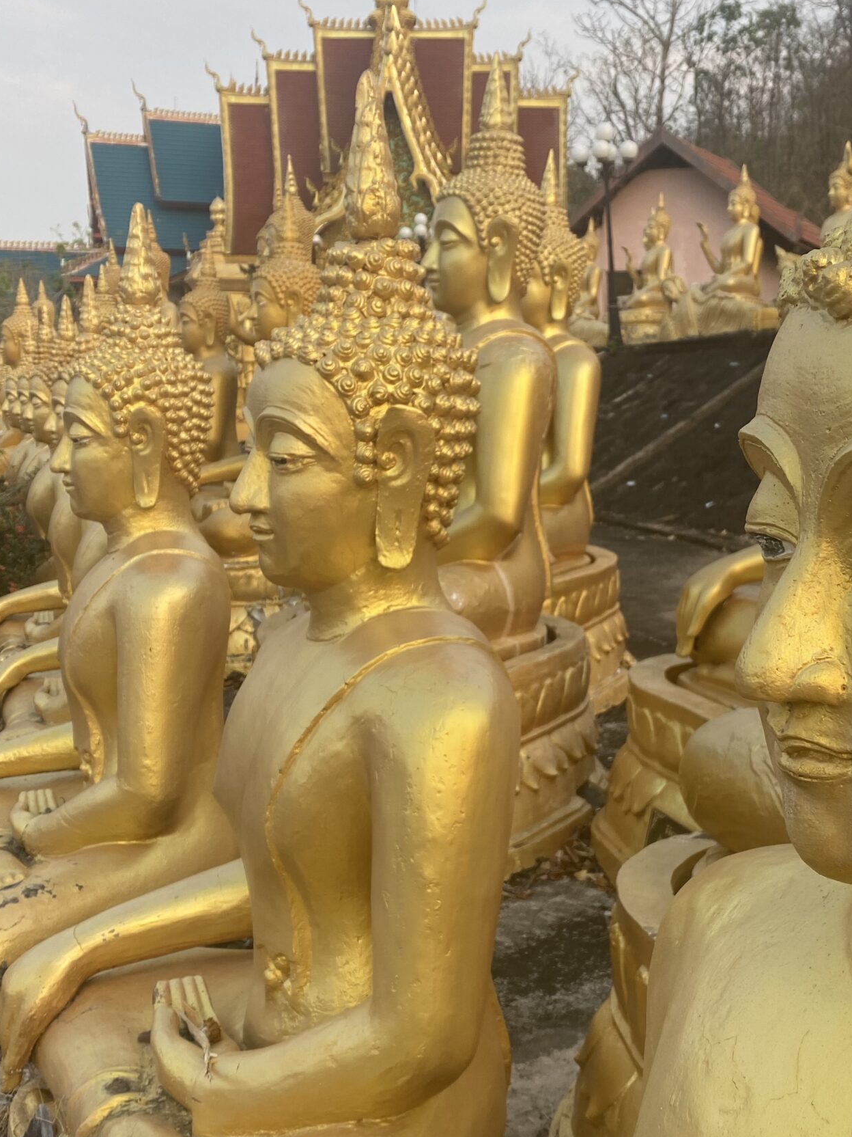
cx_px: 515
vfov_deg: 46.6
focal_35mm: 40
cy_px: 673
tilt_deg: -10.2
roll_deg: +0.3
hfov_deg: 35.8
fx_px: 1313
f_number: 1.8
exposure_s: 1/279
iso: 32
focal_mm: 4.25
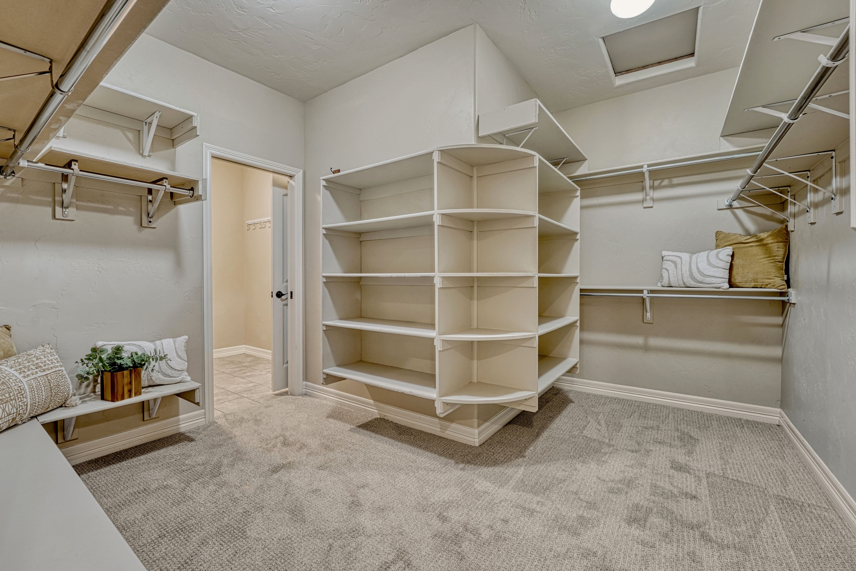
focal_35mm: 14
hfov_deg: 104.3
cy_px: 286
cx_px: 428
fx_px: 333
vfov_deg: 81.2
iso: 400
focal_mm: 14
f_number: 8
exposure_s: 2
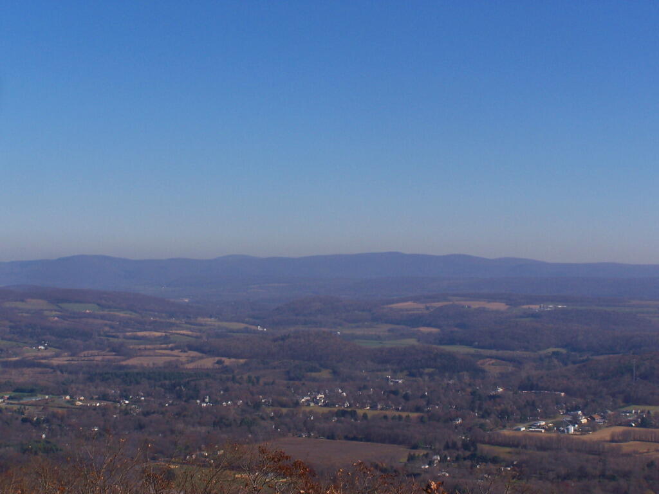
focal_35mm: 69
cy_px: 247
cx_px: 330
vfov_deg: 21.3
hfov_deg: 28.2
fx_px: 1314
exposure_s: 1/640
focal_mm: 11.5
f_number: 6.3
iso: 80
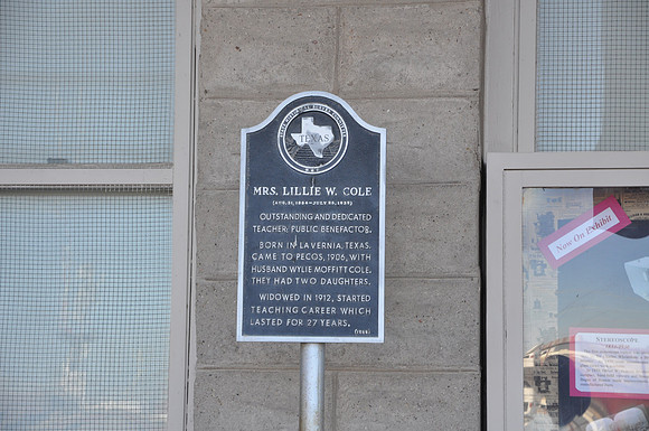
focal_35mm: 99
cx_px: 324
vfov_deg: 13.8
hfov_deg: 20.6
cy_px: 216
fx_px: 1782
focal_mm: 66
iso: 400
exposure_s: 1/80
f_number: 5.3
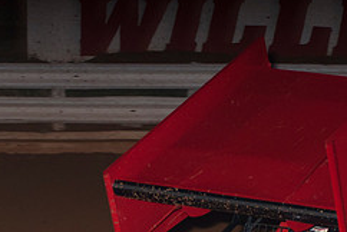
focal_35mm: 288
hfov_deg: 7.1
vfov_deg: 4.8
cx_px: 169
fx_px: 2779
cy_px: 235
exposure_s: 1/400
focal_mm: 80
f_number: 4
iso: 200
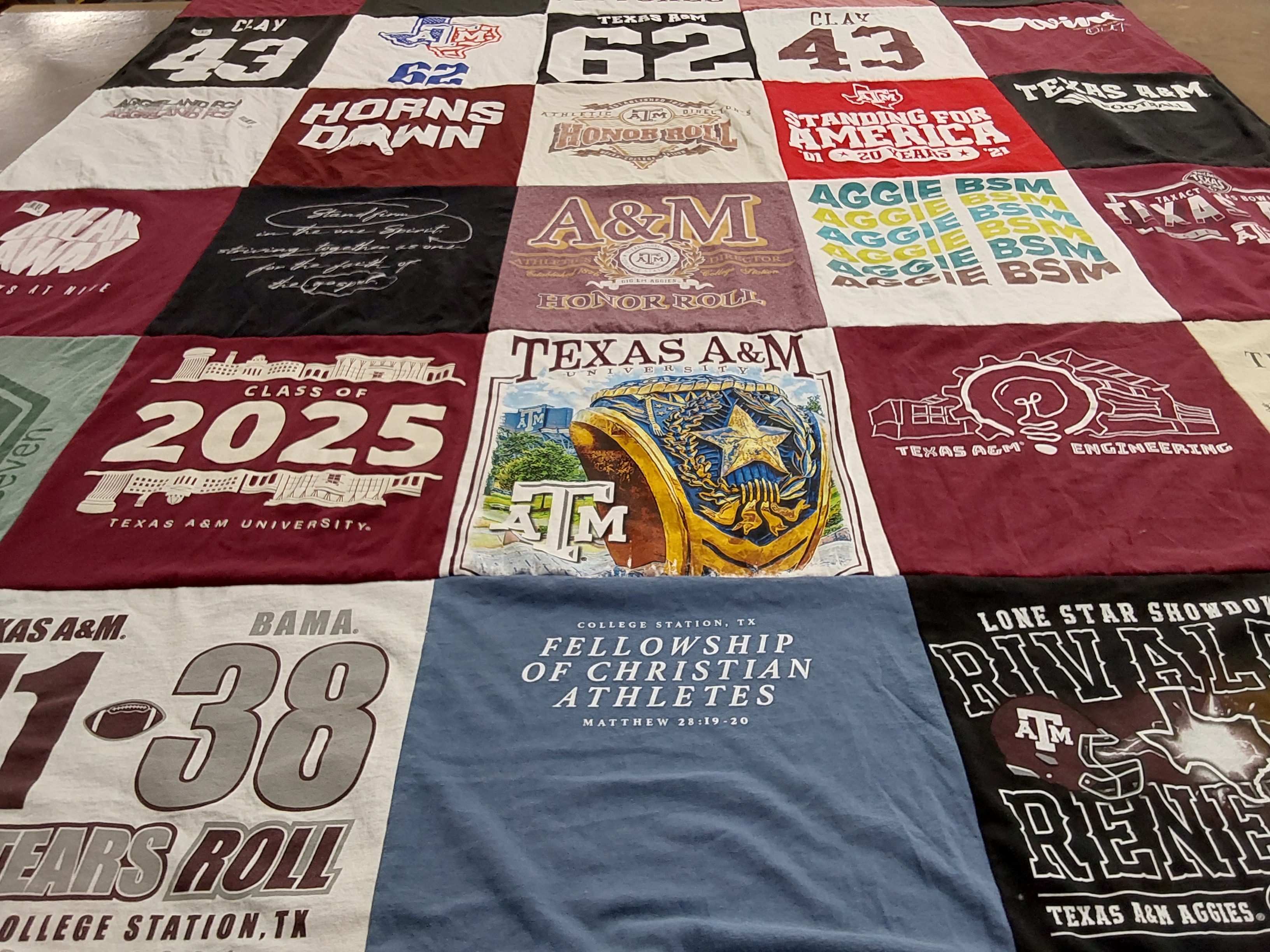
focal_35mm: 28
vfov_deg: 49.7
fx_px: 1027
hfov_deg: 63.4
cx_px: 635
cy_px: 476
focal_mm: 2.91
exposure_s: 1/60
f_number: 1.9
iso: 100
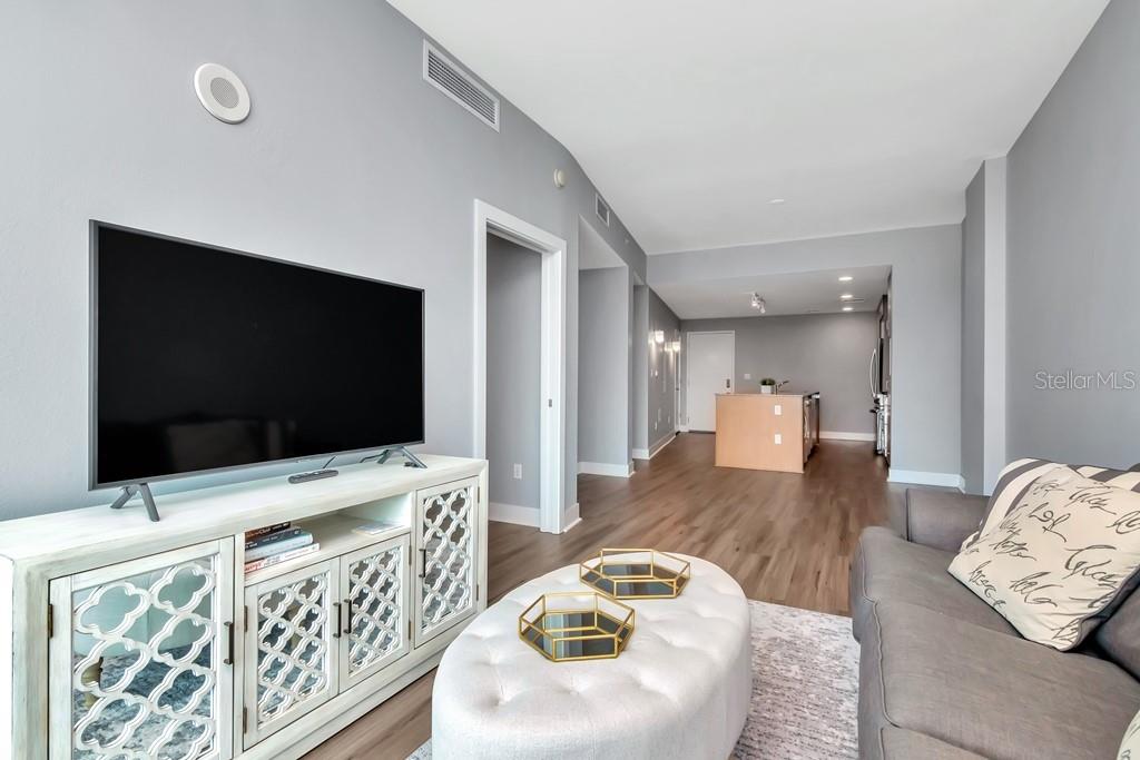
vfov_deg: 72.1
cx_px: 570
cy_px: 380
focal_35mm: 16
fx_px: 523
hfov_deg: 95.0
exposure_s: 1/80
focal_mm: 11
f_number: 9
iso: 640
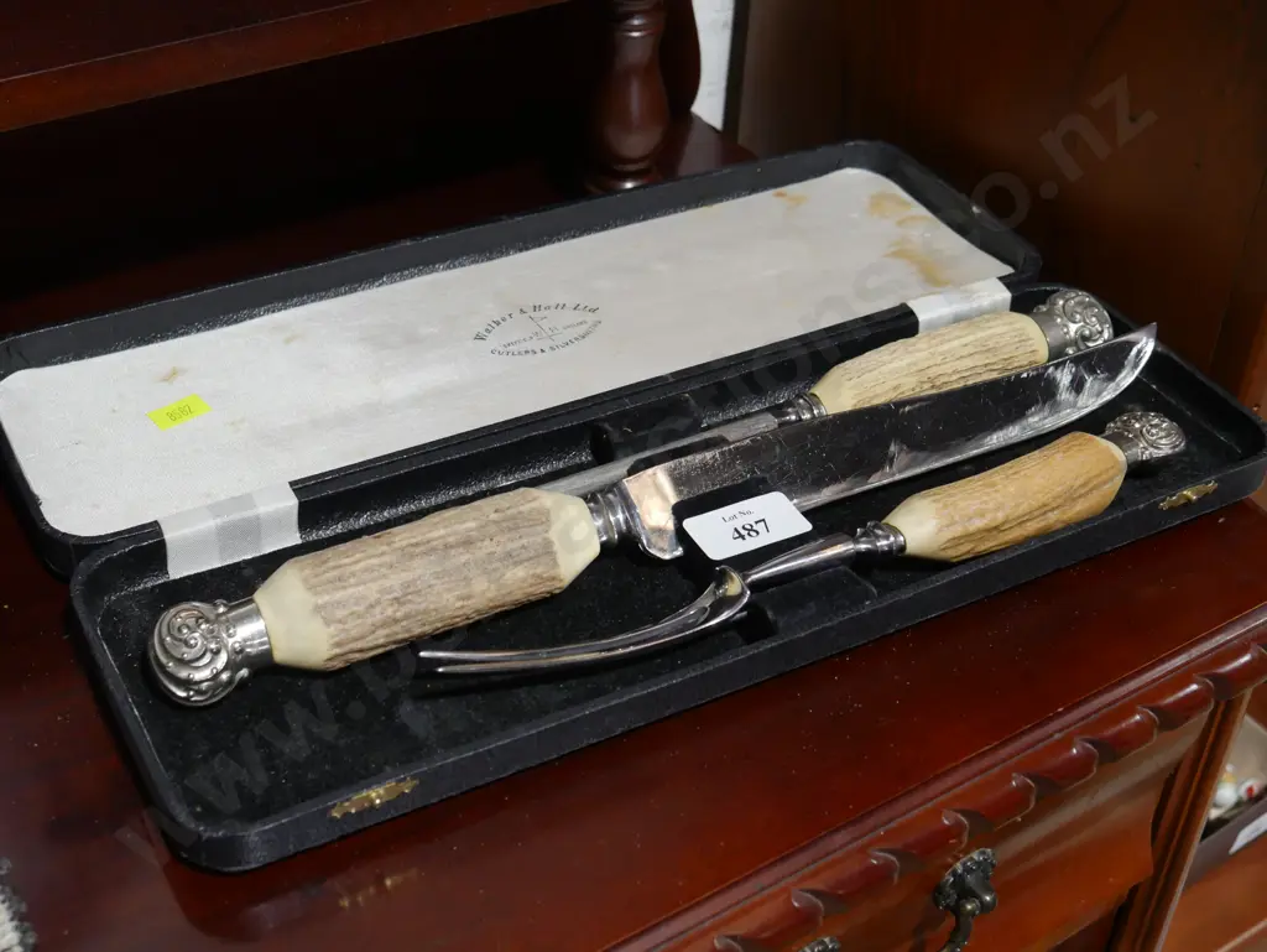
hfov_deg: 38.2
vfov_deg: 29.1
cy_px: 476
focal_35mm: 50
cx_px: 634
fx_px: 1831
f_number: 5.3
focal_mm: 25
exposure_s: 1/60
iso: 640
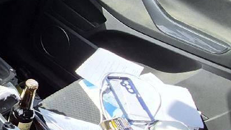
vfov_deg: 18.8
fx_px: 386
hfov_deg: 27.5
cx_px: -72
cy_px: 12
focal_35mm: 63
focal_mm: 1.74
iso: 40
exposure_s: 1/714
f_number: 2.2
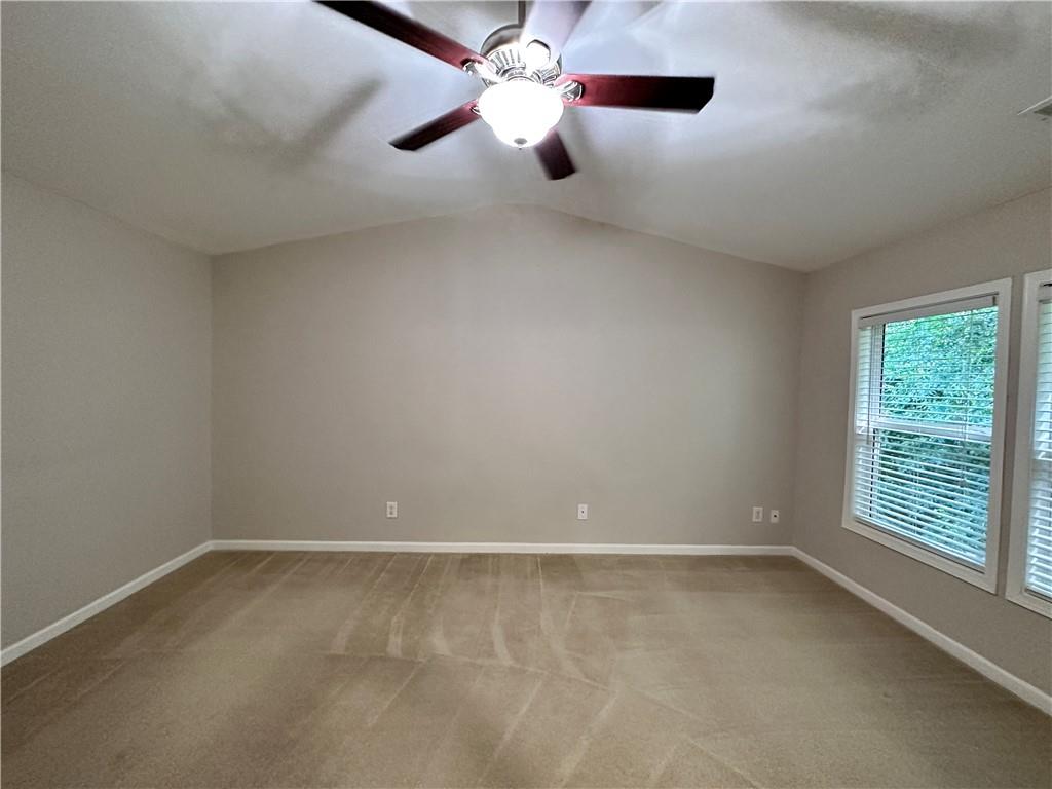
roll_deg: -1.2
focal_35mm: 14
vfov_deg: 85.7
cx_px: 526
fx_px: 425
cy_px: 394
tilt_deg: -2.0
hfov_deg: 102.1
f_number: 2.2
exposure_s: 1/60
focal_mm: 2.22
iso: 500
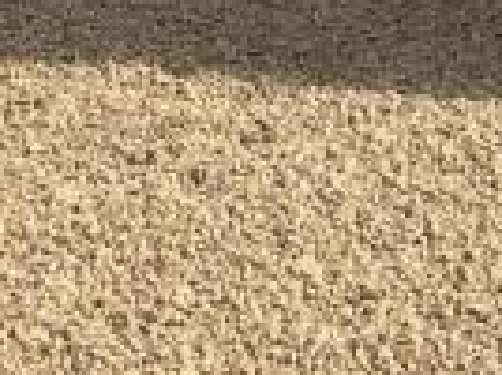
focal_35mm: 222
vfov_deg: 6.1
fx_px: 3214
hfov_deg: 8.6
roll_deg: +0.6
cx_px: 880
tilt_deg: -4.5
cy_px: -769
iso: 32
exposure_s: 1/1786
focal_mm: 4.15
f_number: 2.2
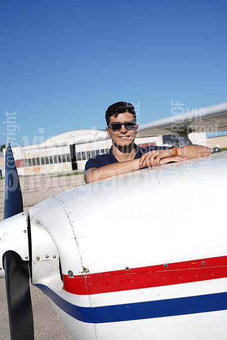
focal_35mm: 38
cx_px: 114
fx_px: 359
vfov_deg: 50.7
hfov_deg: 35.1
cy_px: 170
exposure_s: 1/800
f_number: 4.5
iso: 64
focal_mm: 38
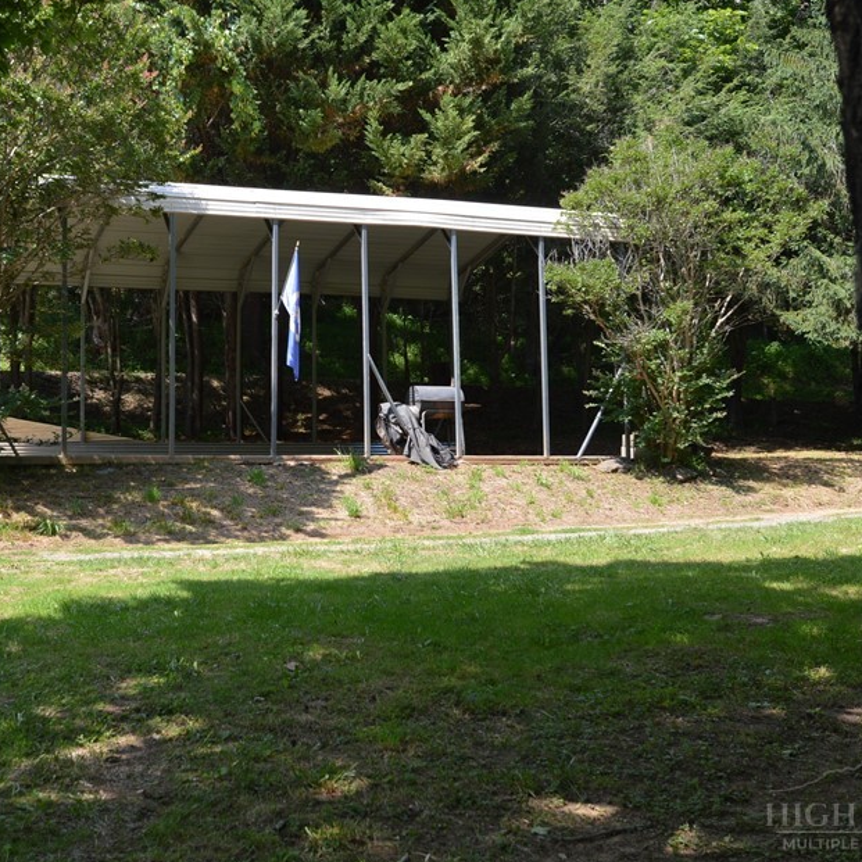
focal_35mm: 49
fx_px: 1380
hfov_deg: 34.4
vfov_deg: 34.7
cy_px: 393
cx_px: 298
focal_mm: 22
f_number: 5.6
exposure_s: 1/125
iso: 100
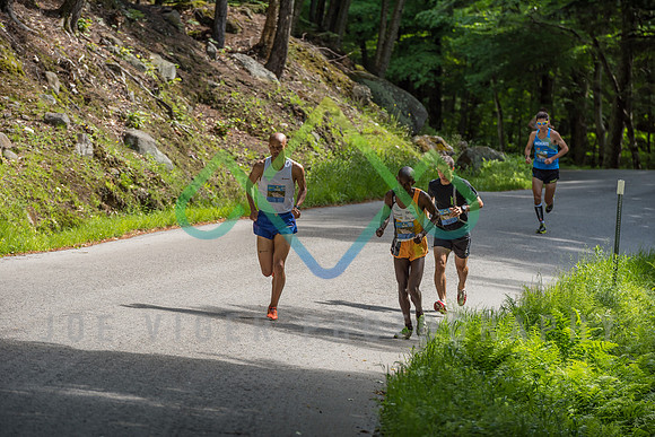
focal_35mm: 200
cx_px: 328
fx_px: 3640
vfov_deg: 6.9
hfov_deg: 10.3
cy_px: 218
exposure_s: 1/400
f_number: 5.6
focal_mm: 200
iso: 200
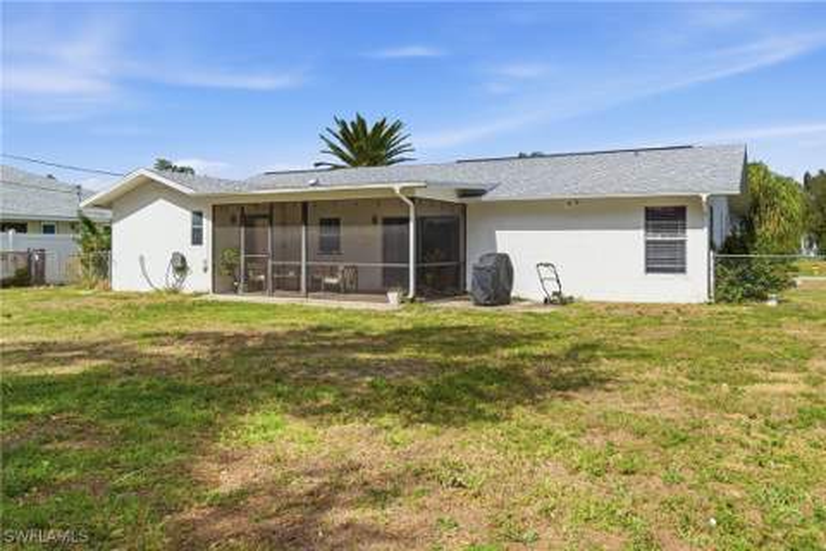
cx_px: 413
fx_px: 619
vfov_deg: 47.9
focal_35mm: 27
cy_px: 276
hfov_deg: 67.4
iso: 200
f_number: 8
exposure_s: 1/2500
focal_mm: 27
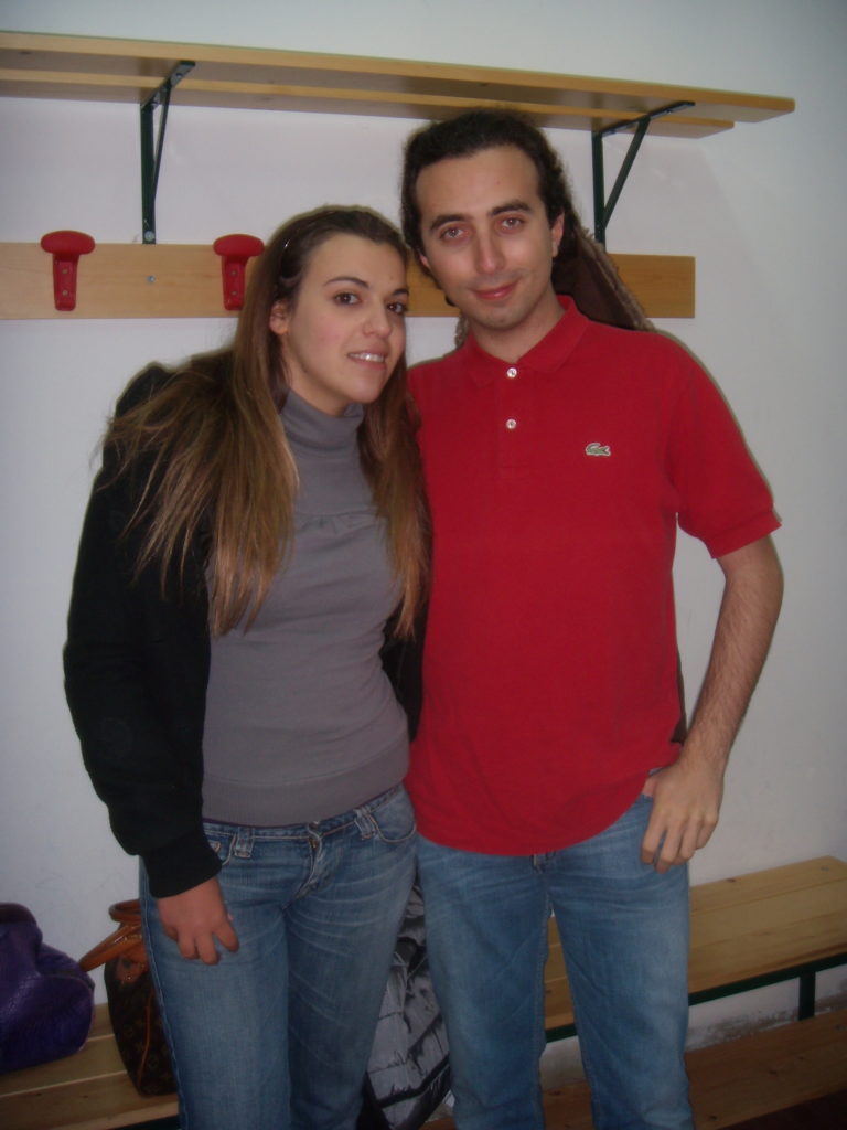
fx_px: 1240
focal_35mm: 38
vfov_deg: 49.0
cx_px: 424
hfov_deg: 37.7
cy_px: 565
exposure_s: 1/60.2
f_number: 3.5
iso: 64
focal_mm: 6.4
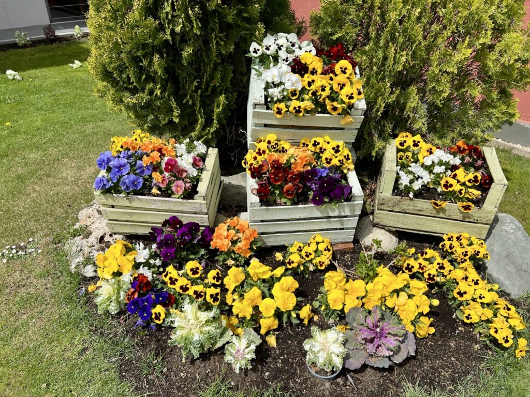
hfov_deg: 67.3
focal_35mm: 26
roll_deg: -1.1
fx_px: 398
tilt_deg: -32.8
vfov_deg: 53.1
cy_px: 198
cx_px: 265
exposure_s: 1/3571
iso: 50
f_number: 1.5
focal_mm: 5.7
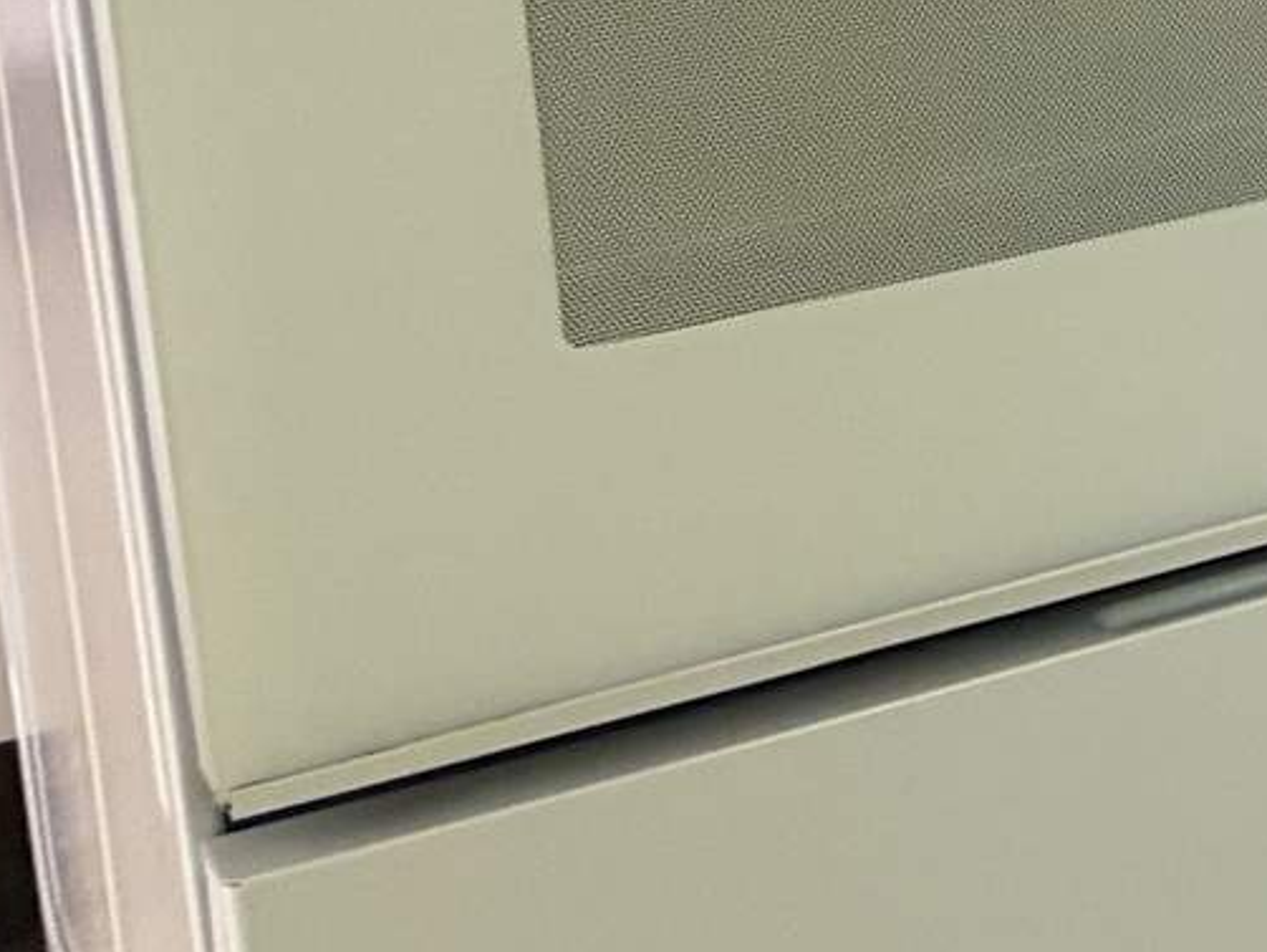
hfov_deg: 9.6
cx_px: 3846
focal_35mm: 159
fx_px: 5822
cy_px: -861
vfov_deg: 8.9
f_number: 1.6
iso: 125
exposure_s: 1/85
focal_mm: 5.96
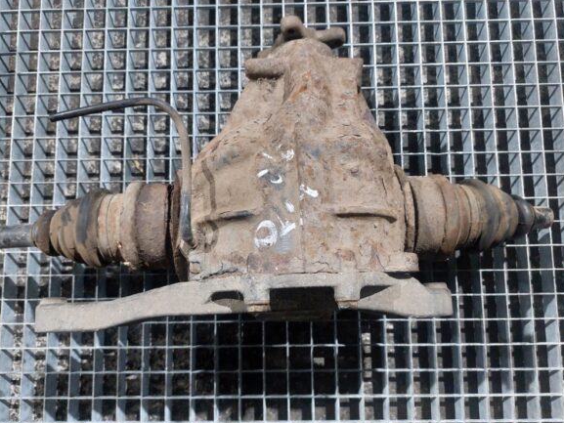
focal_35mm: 26
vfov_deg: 53.1
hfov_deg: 67.3
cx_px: 276
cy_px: 218
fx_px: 424
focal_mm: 5.23
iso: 400
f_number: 1.8
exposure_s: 1/33
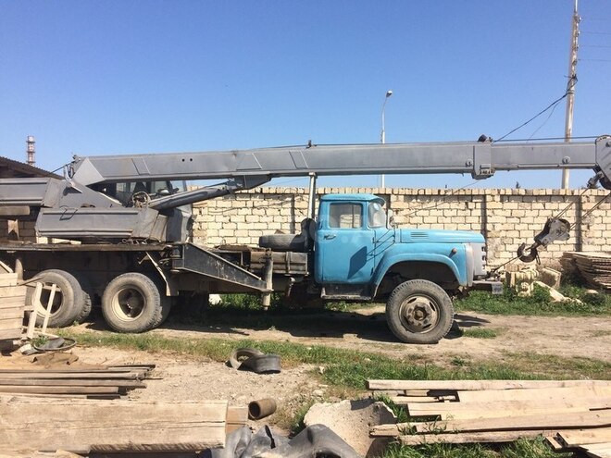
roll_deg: +1.1
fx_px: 512
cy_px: 229
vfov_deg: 48.2
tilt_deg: -1.7
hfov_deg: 61.7
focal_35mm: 29
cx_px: 306
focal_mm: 4.15
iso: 32
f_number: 2.2
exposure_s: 1/2160
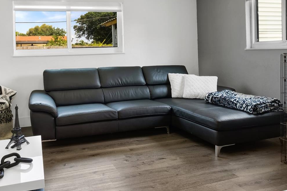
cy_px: 54
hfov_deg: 67.2
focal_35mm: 26
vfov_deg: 48.1
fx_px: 207
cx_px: 92
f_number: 8
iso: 500
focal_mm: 10.5
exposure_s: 1/60
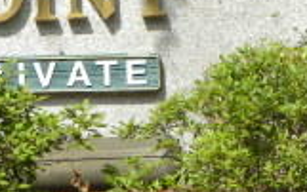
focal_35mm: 442
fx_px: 3702
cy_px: 2
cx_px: 36
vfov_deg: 3.0
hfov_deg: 4.7
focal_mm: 18.8
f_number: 4.5
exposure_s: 1/234
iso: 64
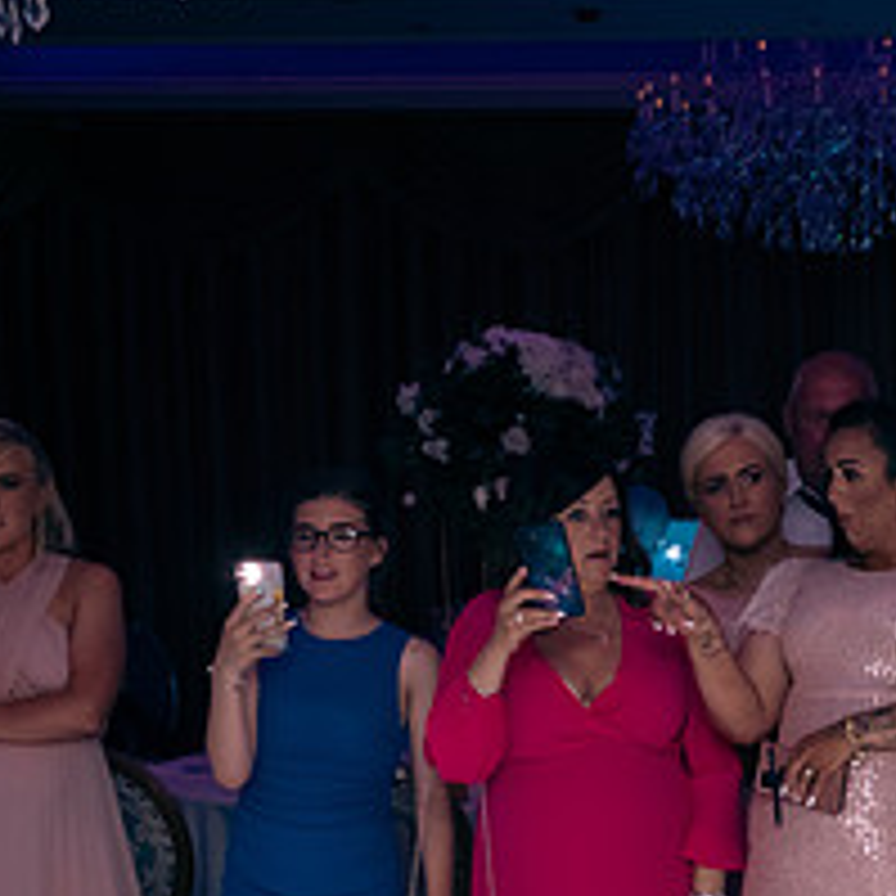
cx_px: 1063
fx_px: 3485
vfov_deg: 14.5
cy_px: 786
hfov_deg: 14.2
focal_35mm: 119
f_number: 3.5
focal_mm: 48
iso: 800
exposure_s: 1/160
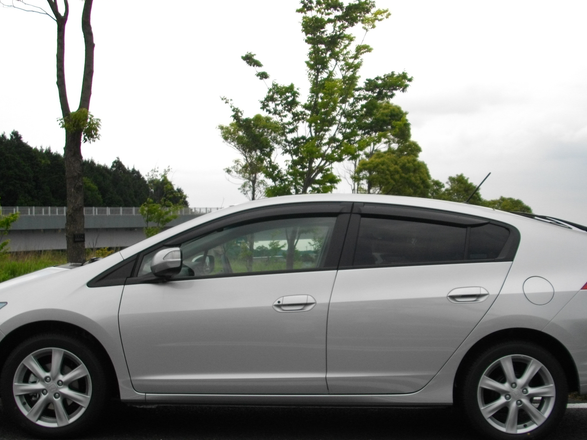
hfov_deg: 41.2
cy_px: 261
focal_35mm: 46
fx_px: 780
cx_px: 307
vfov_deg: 31.4
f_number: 2.9
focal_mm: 5.7
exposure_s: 1/250
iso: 100
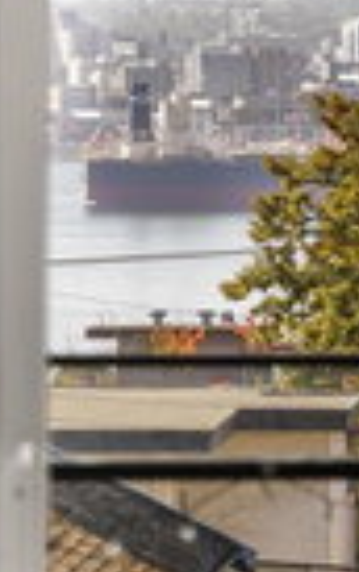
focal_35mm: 415
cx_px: 463
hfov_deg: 3.2
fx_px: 6476
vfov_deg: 5.1
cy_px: 420
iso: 400
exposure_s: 1/125
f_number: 5
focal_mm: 70
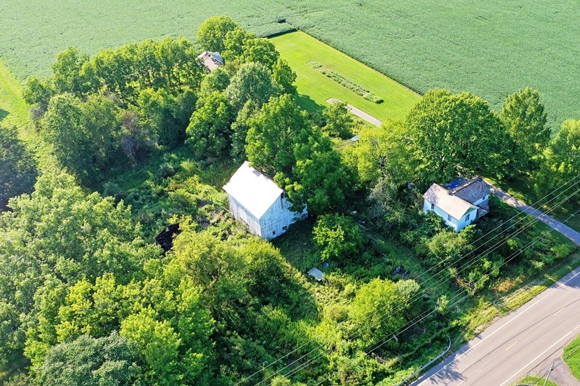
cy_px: 208
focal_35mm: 36
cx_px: 325
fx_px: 580
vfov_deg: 36.8
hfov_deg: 53.0
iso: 100
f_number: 4.5
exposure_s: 1/200
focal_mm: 10.26
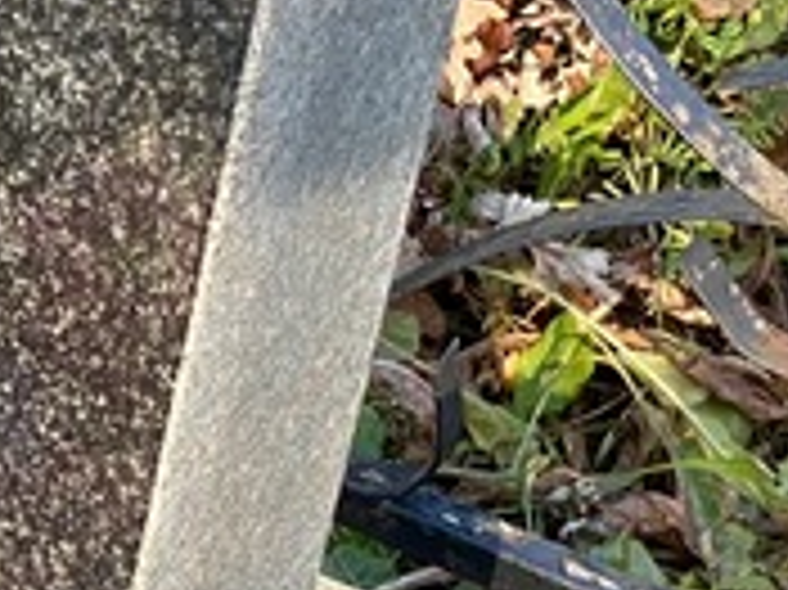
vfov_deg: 6.1
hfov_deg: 8.0
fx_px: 5414
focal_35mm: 238
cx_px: -720
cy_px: 1000
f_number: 2
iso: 20
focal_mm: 6
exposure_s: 1/156
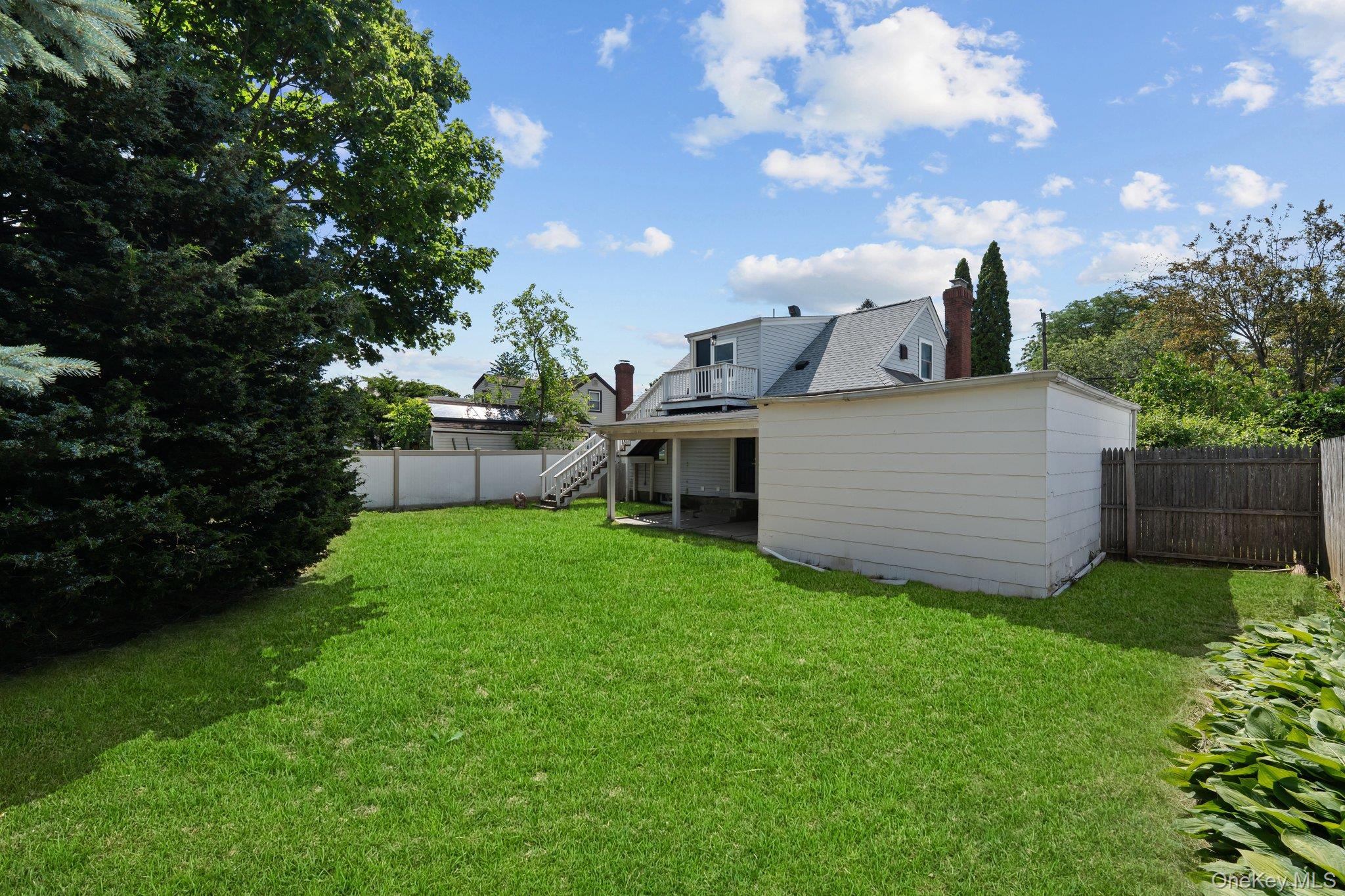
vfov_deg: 81.2
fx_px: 523
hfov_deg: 104.3
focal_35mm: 14
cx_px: 672
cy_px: 448
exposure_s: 1/500
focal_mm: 14
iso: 500
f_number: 10
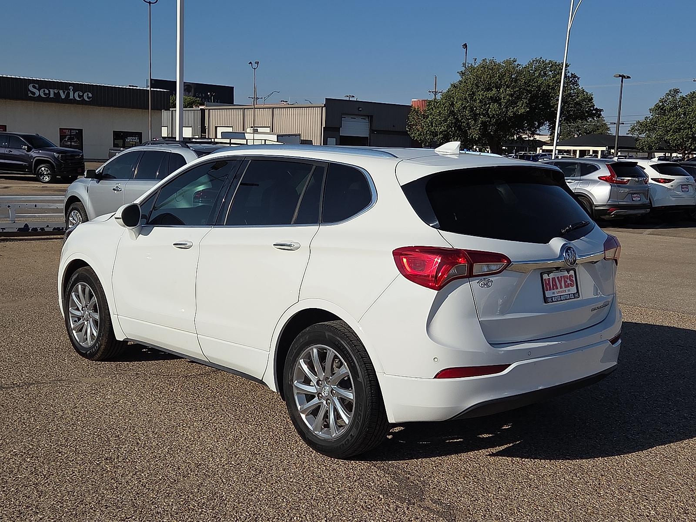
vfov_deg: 34.3
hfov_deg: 44.8
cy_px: 261
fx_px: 844
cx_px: 348
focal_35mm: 42
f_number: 1.8
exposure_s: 1/10000
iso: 60
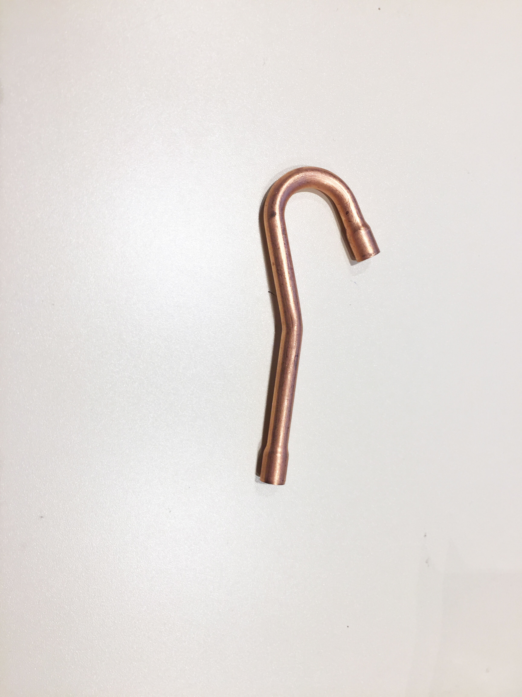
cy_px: 348
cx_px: 261
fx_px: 583
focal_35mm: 29
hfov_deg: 48.2
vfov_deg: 61.7
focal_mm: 4.15
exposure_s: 1/100
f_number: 2.2
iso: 40
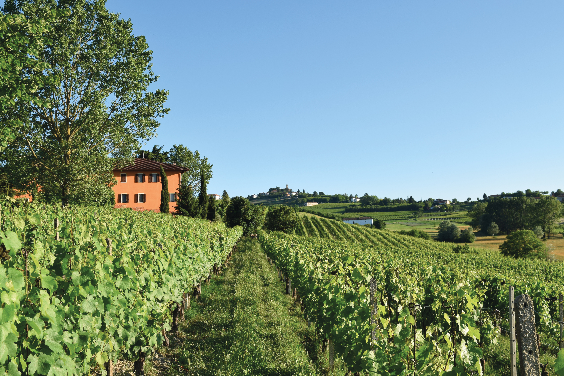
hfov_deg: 46.4
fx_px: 658
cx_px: 282
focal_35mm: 42
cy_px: 188
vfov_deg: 31.9
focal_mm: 28
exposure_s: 1/320
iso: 200
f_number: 9
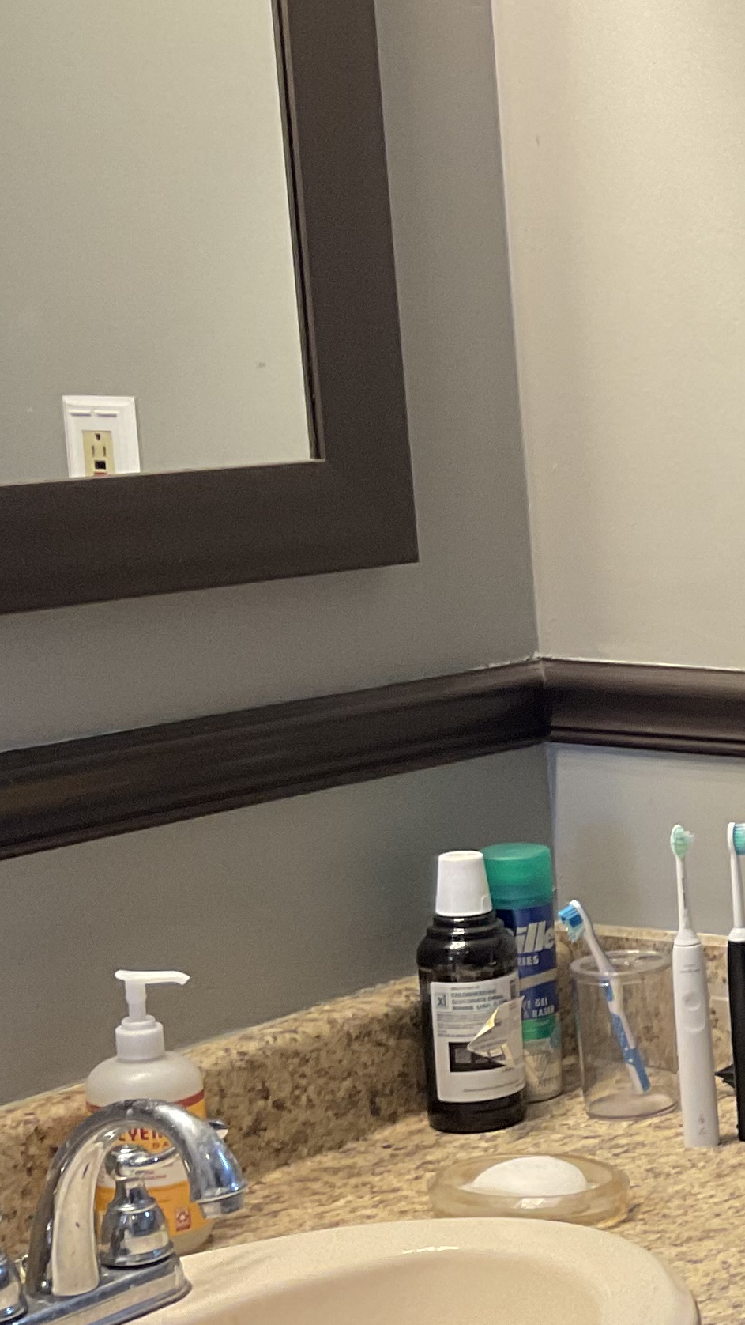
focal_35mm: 76
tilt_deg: -12.5
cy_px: 843
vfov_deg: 27.8
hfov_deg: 13.5
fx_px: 2669
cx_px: 1519
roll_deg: -0.1
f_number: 1.8
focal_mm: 3
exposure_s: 1/60
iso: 80
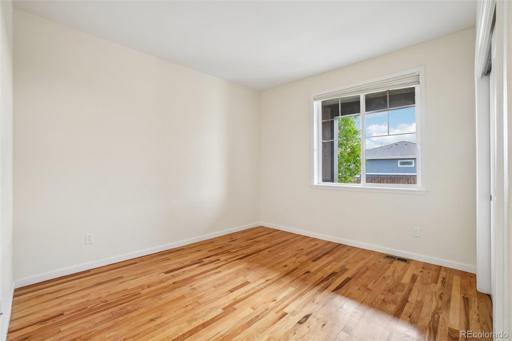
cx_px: 256
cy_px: 170
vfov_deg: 77.3
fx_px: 213
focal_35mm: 15
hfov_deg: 100.4
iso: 400
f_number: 8
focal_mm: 10
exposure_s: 1/13
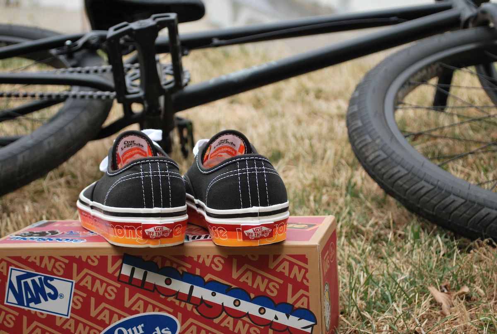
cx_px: 248
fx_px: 996
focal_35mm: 72
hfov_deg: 28.0
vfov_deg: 19.0
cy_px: 167
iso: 200
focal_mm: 48
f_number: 5.6
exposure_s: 1/400
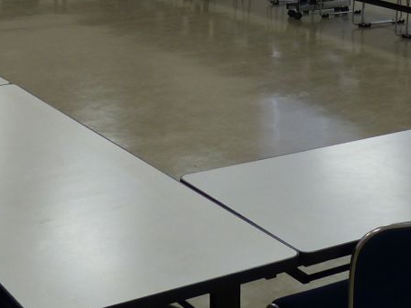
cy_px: -28
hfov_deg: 22.1
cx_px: 308
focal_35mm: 88
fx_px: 1045
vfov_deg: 16.3
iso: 160
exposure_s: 1/60
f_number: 2.8
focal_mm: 4.5
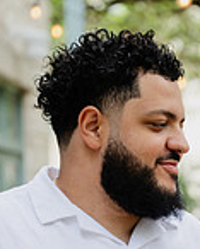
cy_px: 329
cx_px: 236
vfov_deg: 9.4
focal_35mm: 202
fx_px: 1493
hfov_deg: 7.6
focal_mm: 70
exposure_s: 1/200
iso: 400
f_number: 3.2
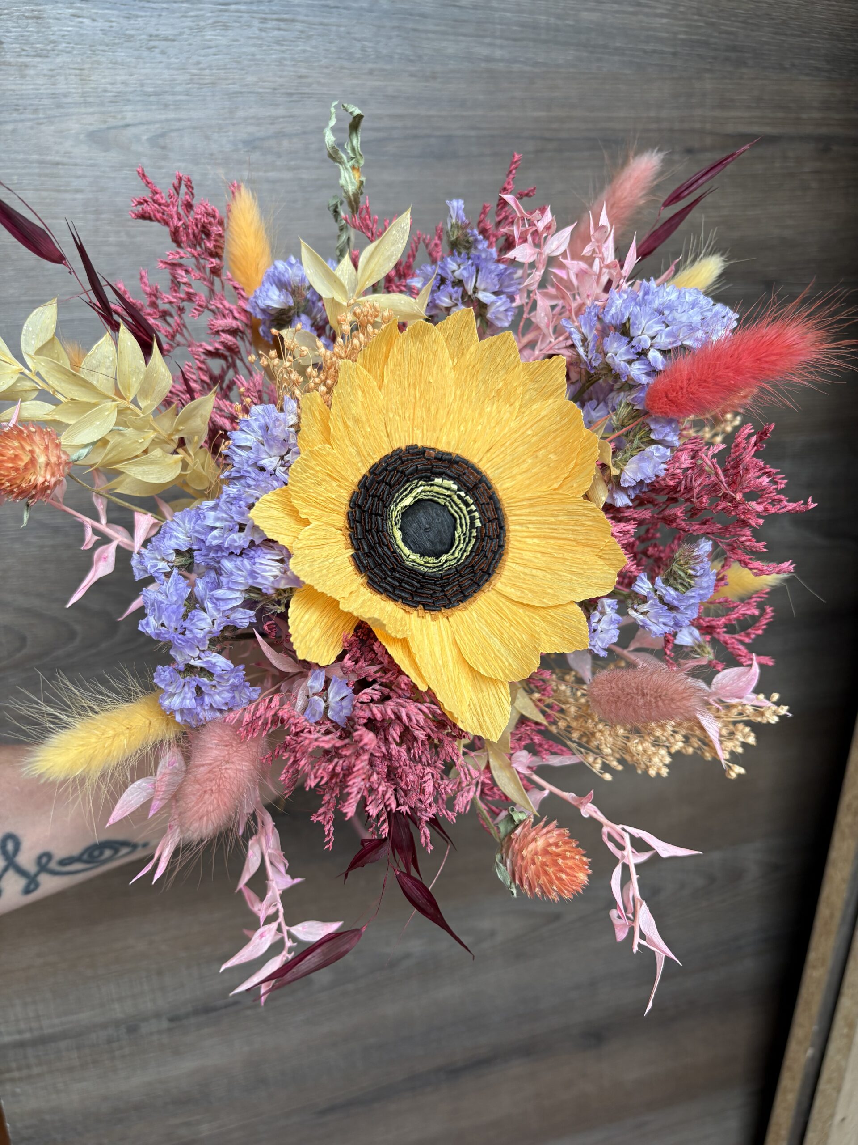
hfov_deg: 53.1
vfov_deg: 67.3
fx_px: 859
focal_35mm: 26
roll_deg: +2.5
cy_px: 572
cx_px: 429
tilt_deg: -17.1
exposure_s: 1/121
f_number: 1.6
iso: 80
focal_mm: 5.96
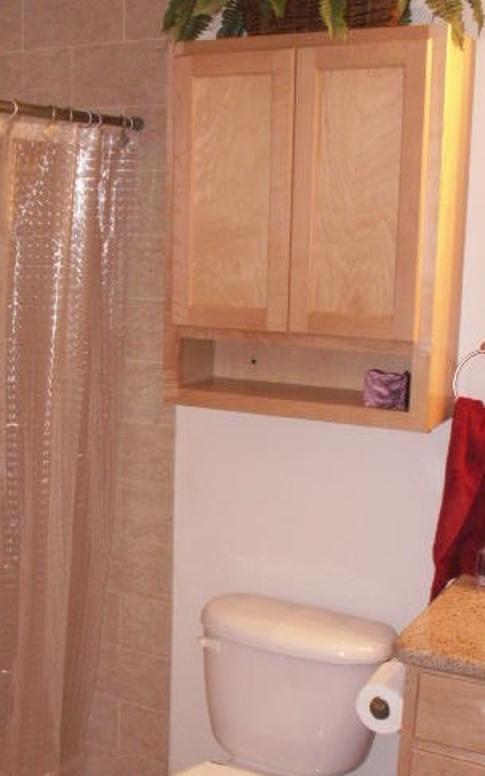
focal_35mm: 49
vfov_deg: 40.8
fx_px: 1037
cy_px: 475
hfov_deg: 26.2
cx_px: 152
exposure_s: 1/40
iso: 160
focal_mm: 5.86
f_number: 2.8
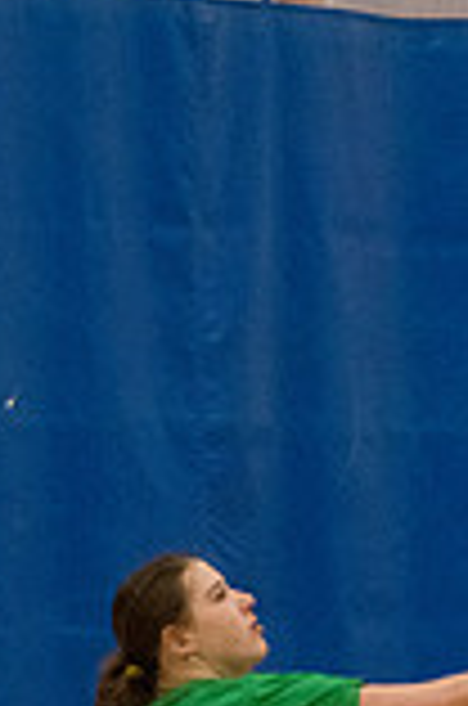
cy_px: 976
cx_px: 286
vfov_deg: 9.0
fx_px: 4387
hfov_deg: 6.1
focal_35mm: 224
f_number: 5.6
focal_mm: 52
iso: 10000
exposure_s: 1/400
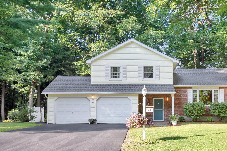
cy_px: 99
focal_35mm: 41
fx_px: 258
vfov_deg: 32.4
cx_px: 148
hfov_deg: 46.8
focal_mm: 30
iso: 250
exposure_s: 1/125
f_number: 7.1
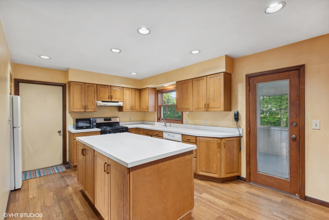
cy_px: 110
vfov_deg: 70.5
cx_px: 164
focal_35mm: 17
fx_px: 155
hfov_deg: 93.3
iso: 200
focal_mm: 17
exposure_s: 1/2.5
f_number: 11
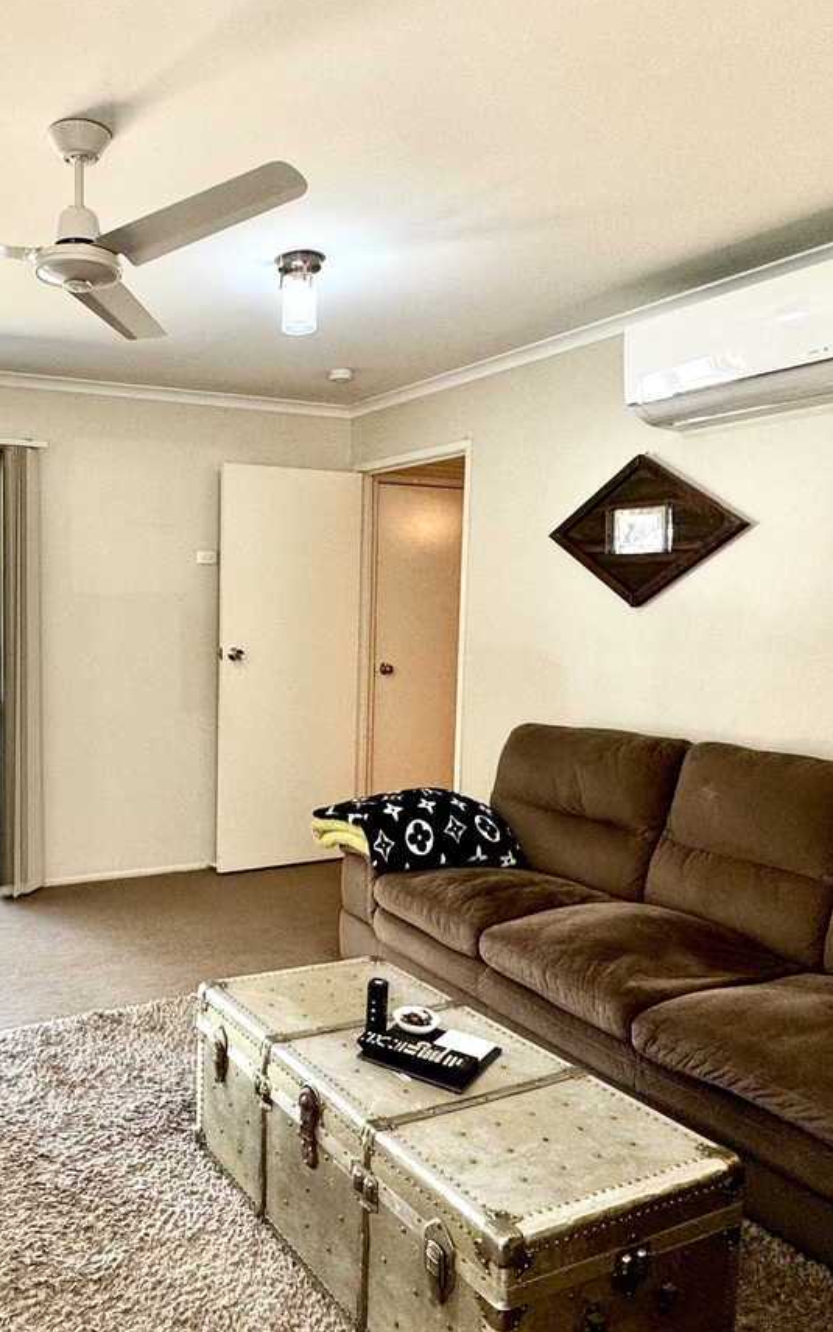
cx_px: 159
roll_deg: +0.0
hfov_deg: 45.1
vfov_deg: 70.4
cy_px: 670
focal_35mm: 26
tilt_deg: -4.4
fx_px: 944
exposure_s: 1/100
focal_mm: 2.22
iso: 125
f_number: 2.2
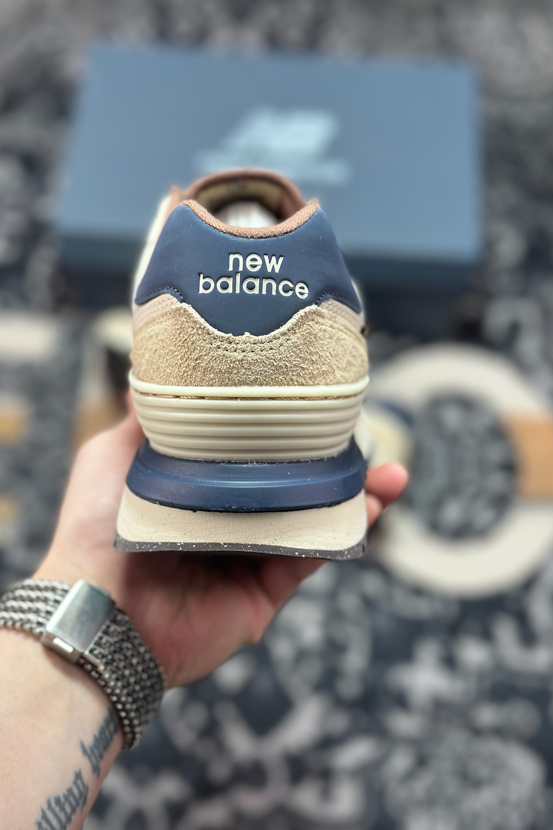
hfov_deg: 27.0
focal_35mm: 50
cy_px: 415
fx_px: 1152
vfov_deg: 39.6
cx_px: 260
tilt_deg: -59.0
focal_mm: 6.86
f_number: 1.78
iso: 80
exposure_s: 1/478
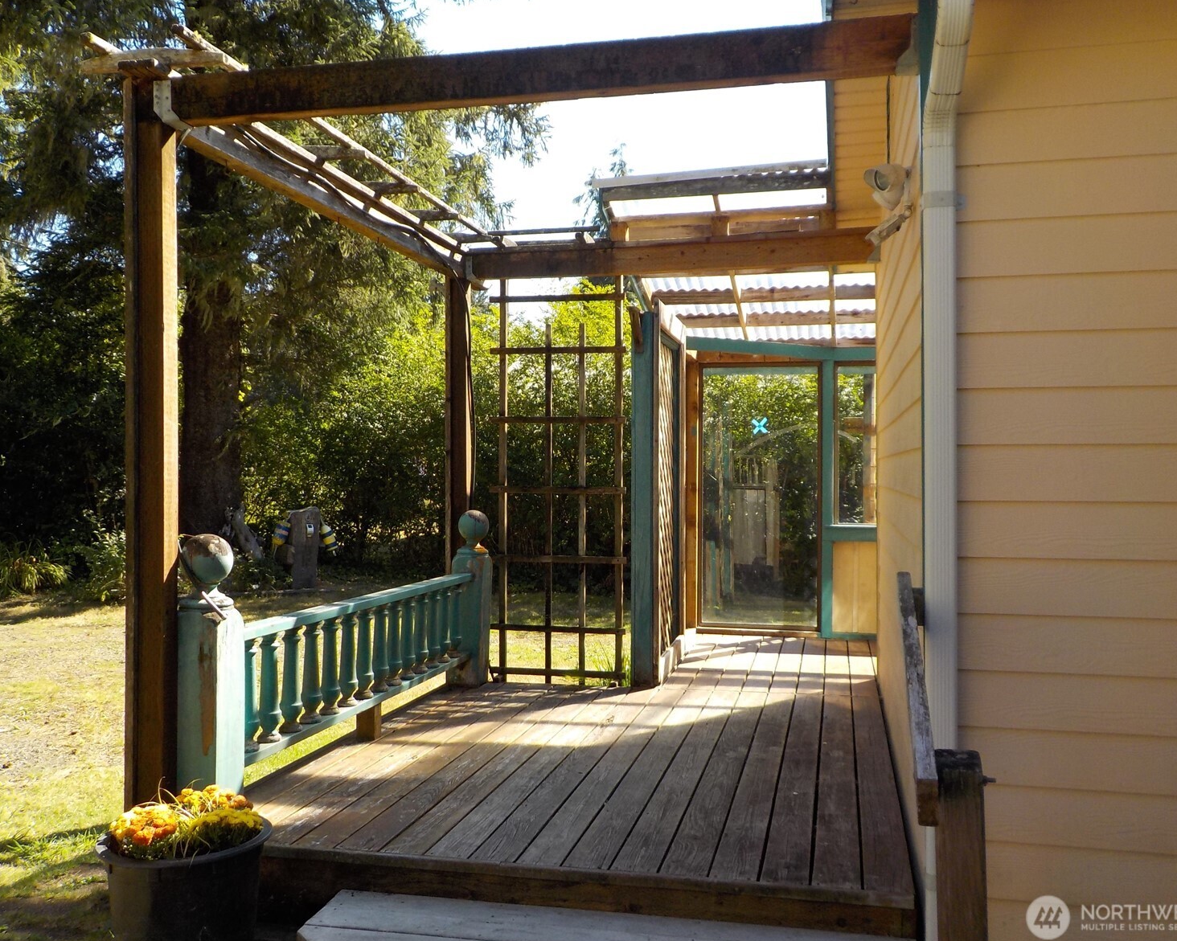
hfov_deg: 55.7
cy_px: 468
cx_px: 592
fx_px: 1115
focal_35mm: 32
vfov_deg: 45.8
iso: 125
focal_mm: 4.1
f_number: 3.3
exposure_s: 1/320
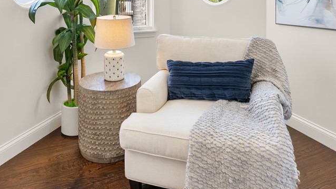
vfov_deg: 41.1
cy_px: 37
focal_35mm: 27
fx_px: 241
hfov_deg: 69.8
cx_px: 164
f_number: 9
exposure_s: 1/20
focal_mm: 16
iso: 640
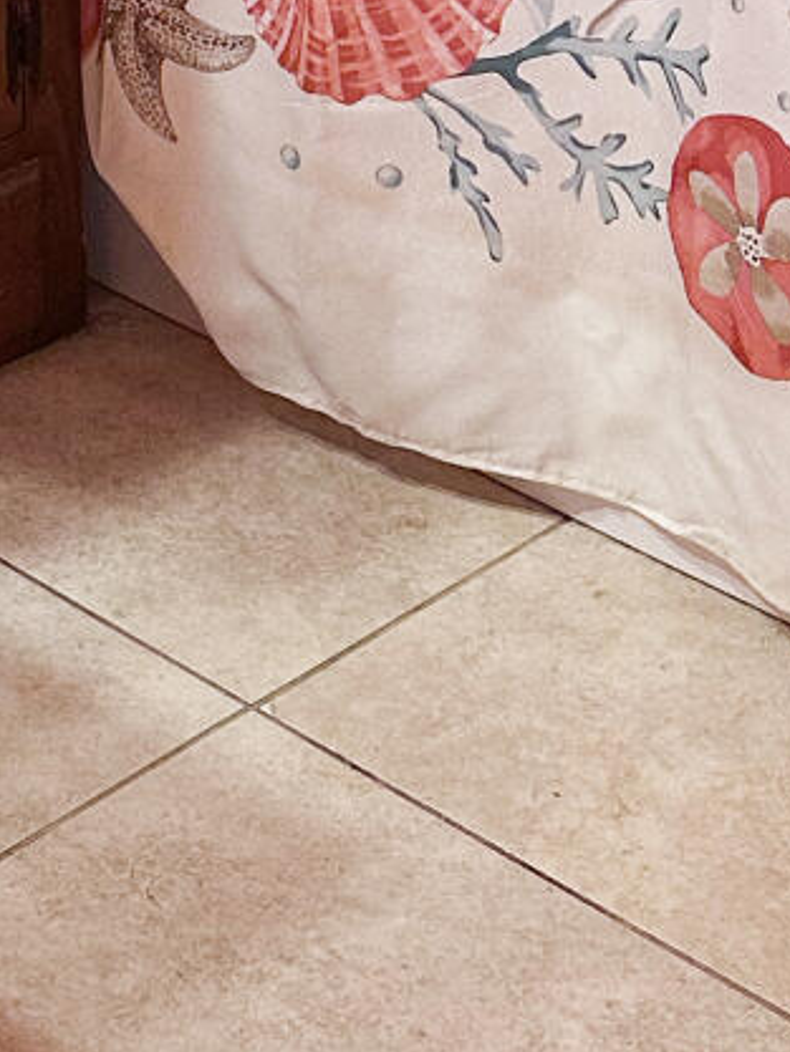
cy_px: -716
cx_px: -452
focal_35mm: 115
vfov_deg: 15.3
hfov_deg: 12.2
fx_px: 3498
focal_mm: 6.86
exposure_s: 1/60
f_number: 1.78
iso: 200
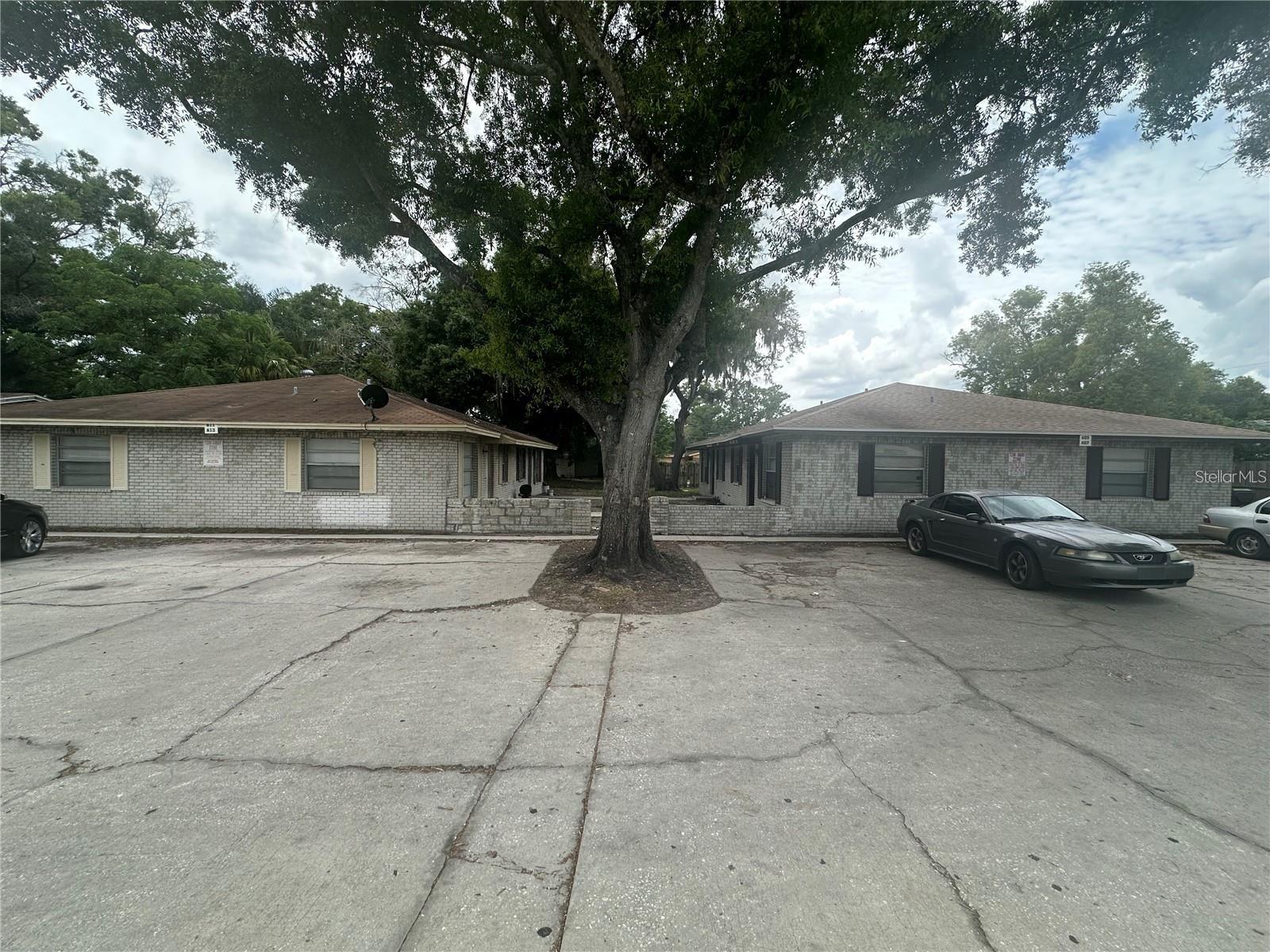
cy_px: 476
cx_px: 635
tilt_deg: -1.0
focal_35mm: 14
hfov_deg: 102.1
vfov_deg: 85.7
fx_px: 514
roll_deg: -0.5
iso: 40
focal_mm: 2.22
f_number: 2.2
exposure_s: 1/895
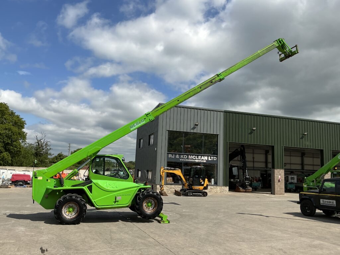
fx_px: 275
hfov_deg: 63.4
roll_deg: -3.4
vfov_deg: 49.7
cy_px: 128
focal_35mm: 28
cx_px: 170
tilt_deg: +11.8
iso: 25
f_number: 1.8
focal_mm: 3
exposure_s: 1/2959
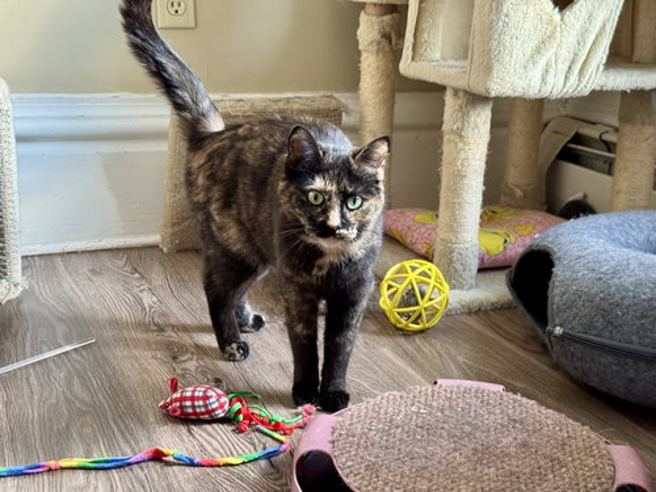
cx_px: 328
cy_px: 246
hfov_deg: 39.7
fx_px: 910
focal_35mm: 48
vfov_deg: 30.3
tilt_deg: -15.6
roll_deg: -1.9
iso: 250
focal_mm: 6.76
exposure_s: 1/58
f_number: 1.78
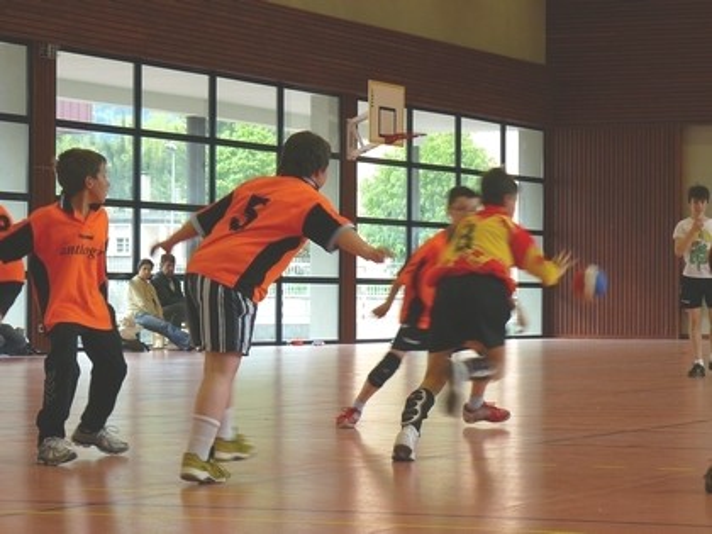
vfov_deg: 11.4
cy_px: 267
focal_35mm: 130
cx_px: 356
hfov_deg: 15.2
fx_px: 2674
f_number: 3.2
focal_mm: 21.6
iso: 100
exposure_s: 1/60
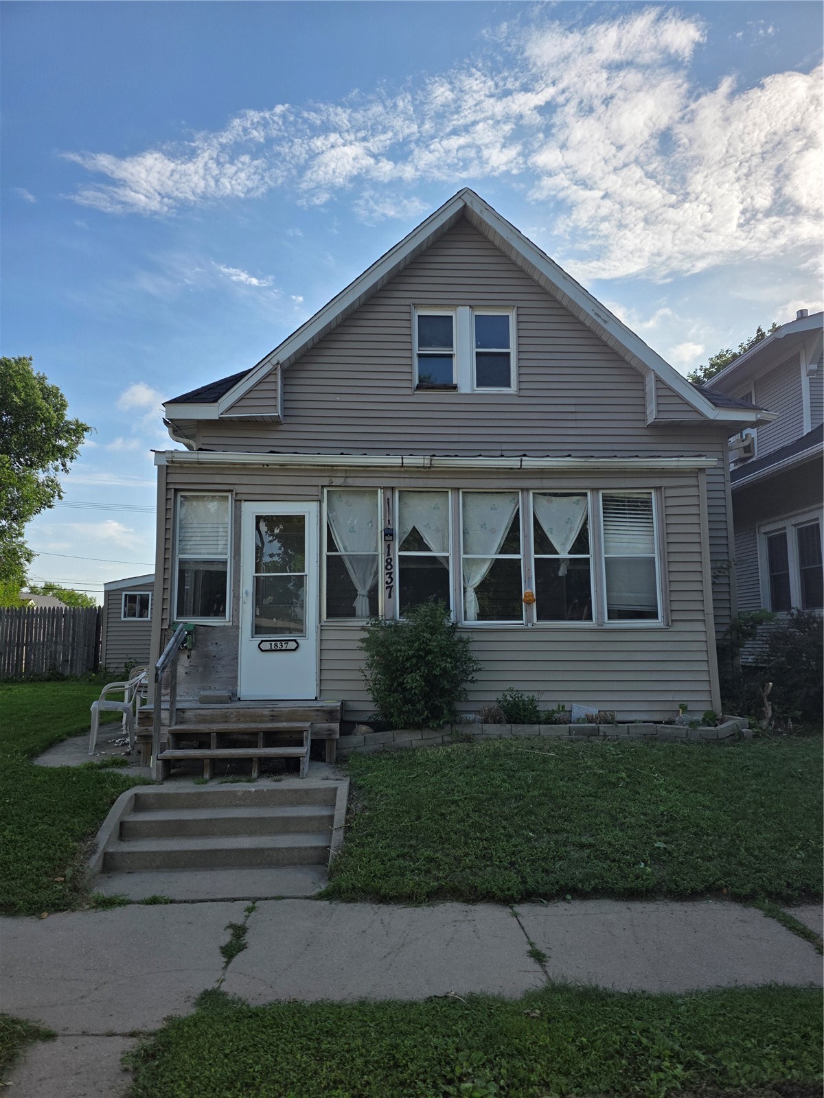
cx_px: 412
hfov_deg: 58.9
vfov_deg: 73.9
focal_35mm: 23
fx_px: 730
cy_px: 549
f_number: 1.7
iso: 80
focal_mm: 6.3
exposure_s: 1/7944
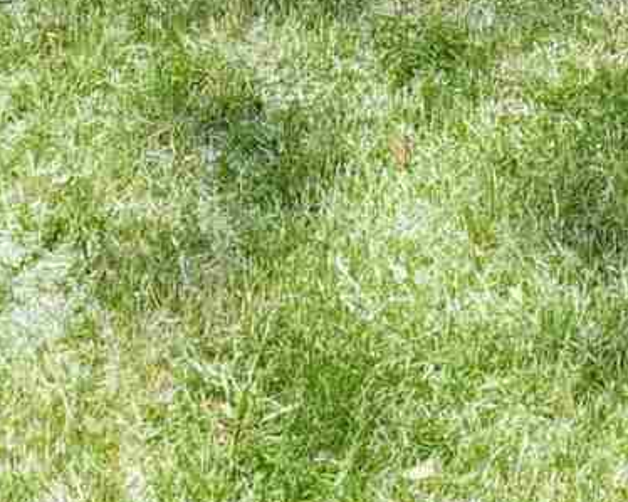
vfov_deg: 8.7
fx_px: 2434
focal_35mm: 131
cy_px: -1191
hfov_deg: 14.2
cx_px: 764
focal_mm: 17
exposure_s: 1/80
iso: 100
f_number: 9
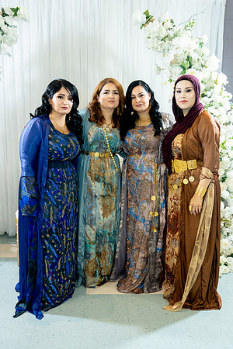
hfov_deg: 42.3
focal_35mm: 31
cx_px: 116
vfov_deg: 60.3
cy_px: 174
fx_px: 301
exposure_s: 1/160
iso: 800
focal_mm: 31
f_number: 2.8
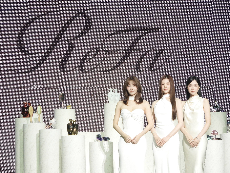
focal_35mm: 250
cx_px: 115
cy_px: 86
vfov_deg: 5.9
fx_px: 1661
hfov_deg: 7.9
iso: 200
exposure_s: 1/125
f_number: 5.5
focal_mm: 44.8
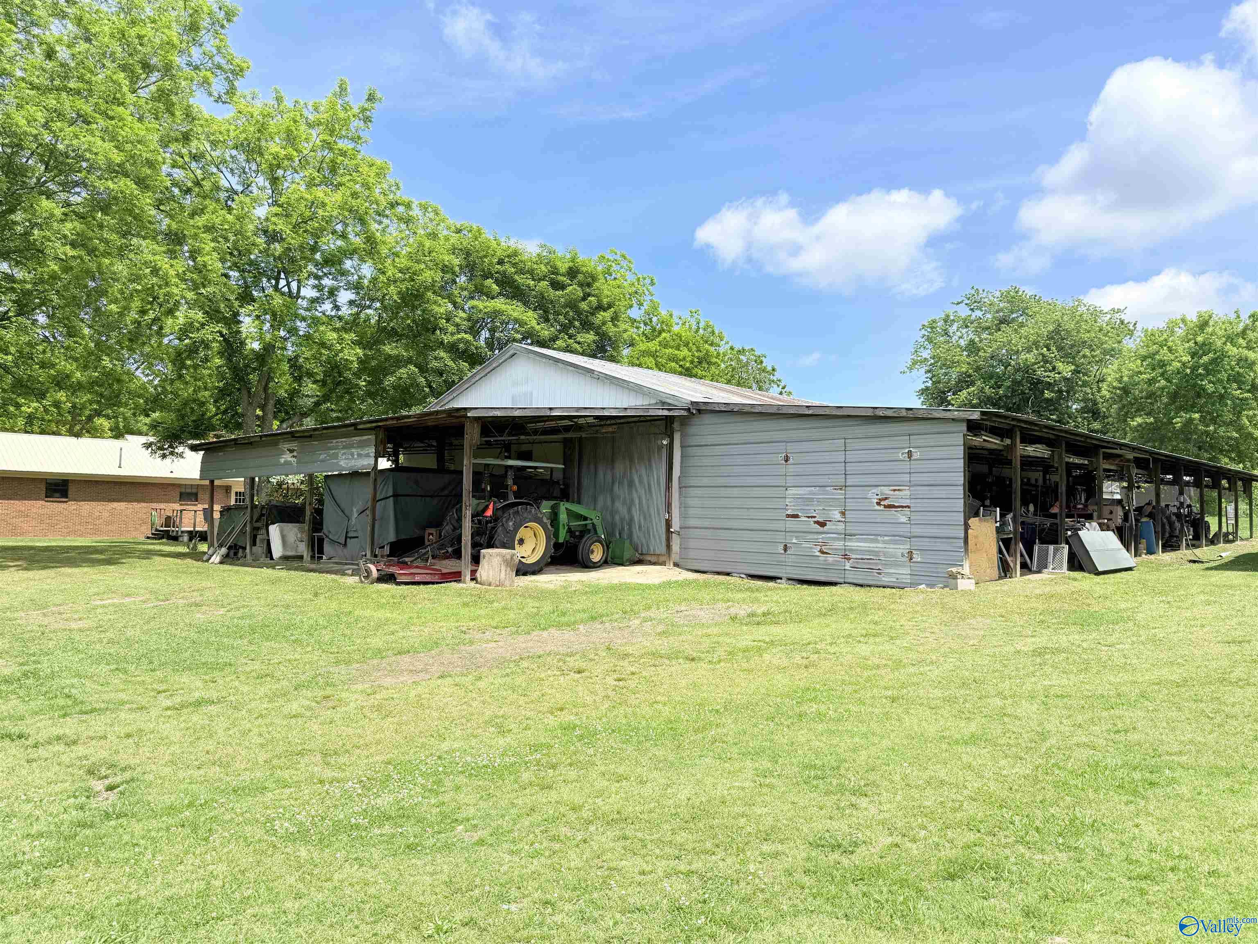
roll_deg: -1.1
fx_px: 872
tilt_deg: +3.1
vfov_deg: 56.8
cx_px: 629
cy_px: 472
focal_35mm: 24
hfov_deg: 71.6
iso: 80
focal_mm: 6.76
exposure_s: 1/4405
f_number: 1.78
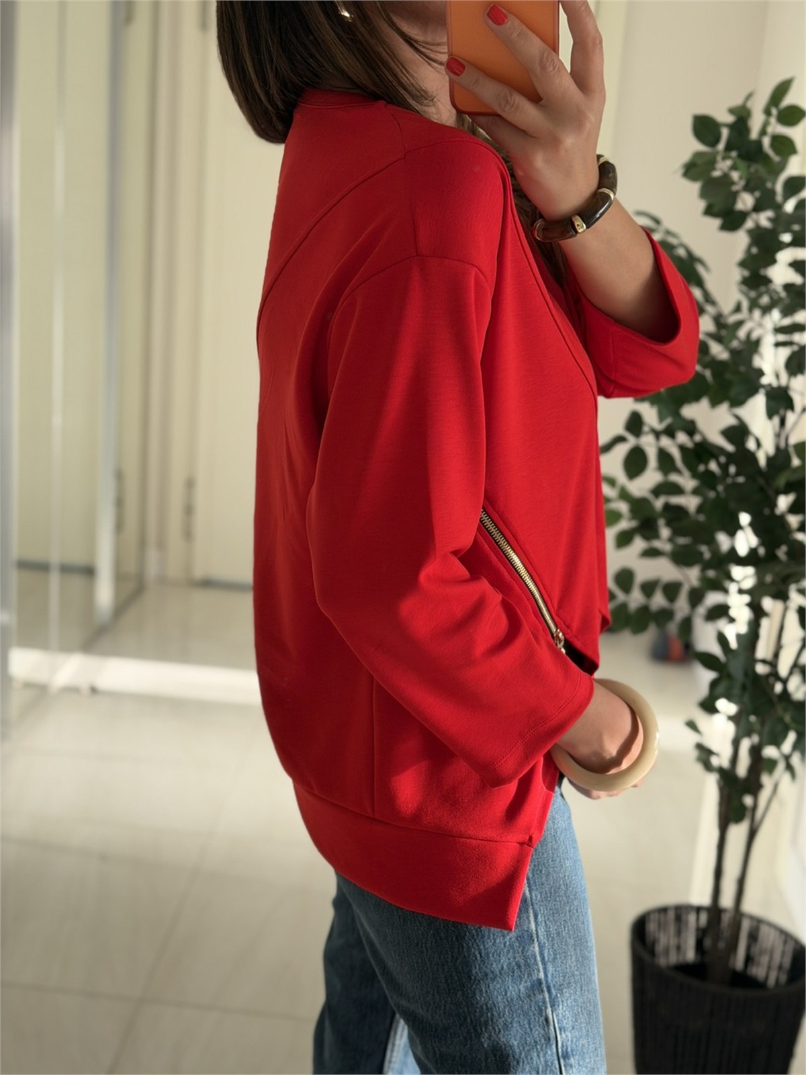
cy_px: 538
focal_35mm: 48
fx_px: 1490
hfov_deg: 30.3
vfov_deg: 39.7
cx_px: 403
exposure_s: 1/121
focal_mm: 6.76
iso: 64
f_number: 1.78
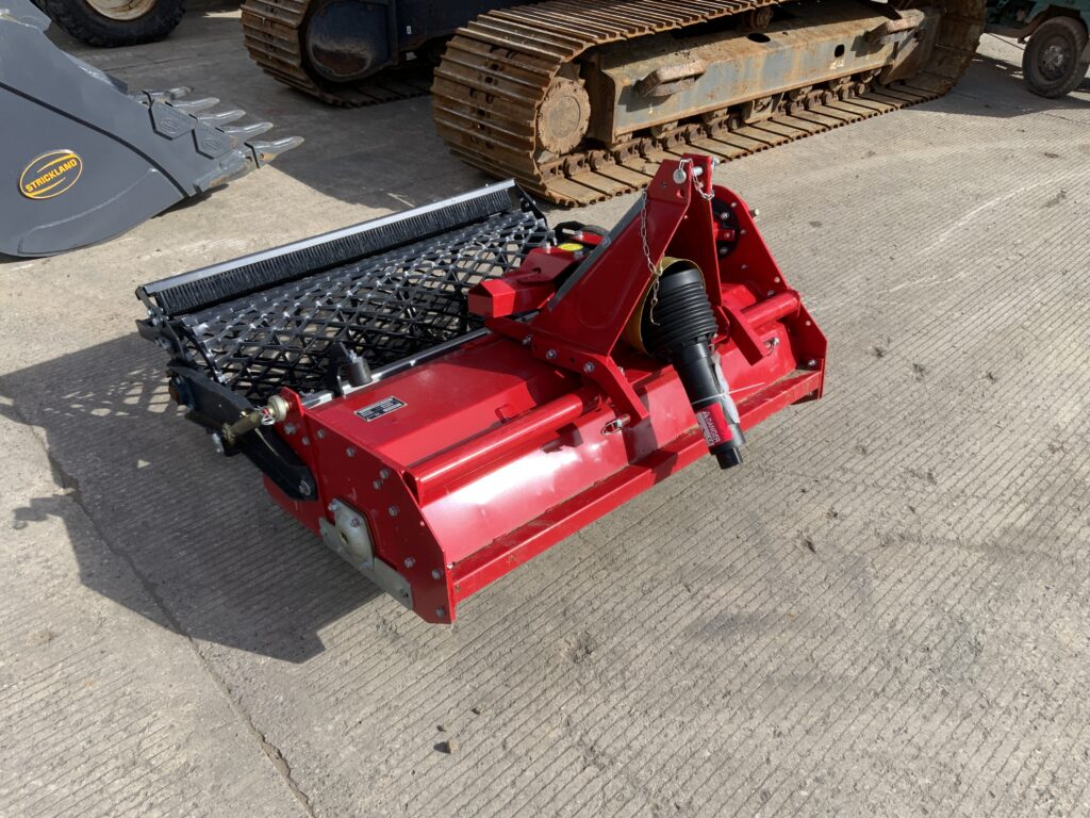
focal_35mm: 29
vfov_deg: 48.2
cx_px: 545
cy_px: 409
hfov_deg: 61.7
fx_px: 913
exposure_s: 1/1121
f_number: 1.8
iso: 16
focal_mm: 3
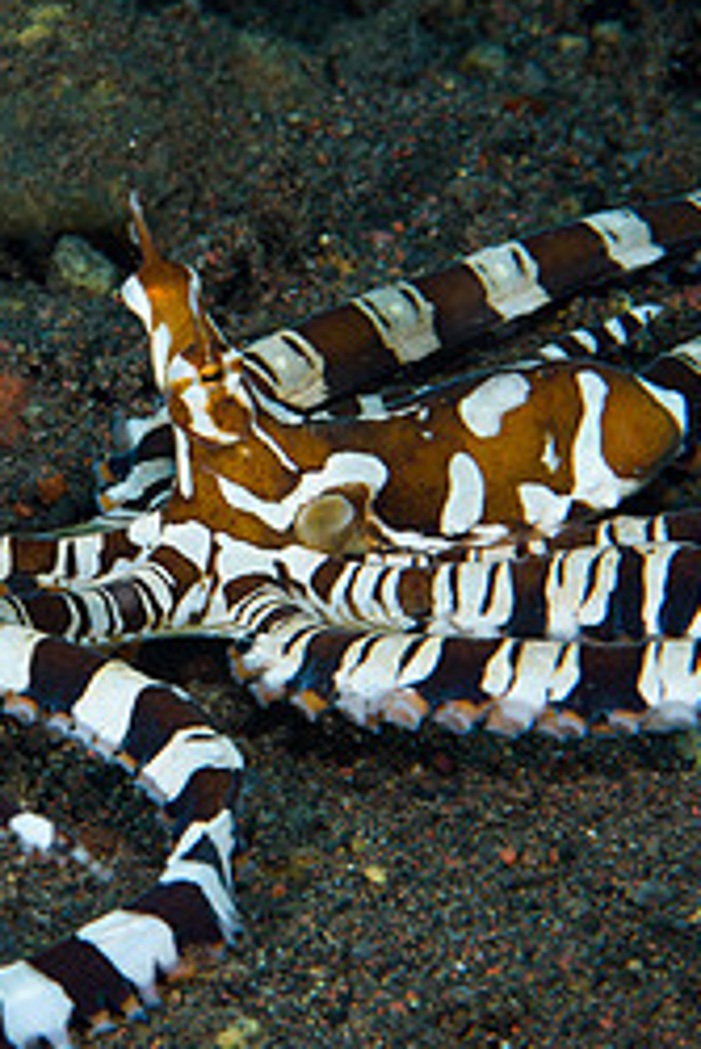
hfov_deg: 4.9
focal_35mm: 283
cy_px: 415
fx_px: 8254
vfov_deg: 7.3
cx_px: 134
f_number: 22
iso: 200
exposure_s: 1/160
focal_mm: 105
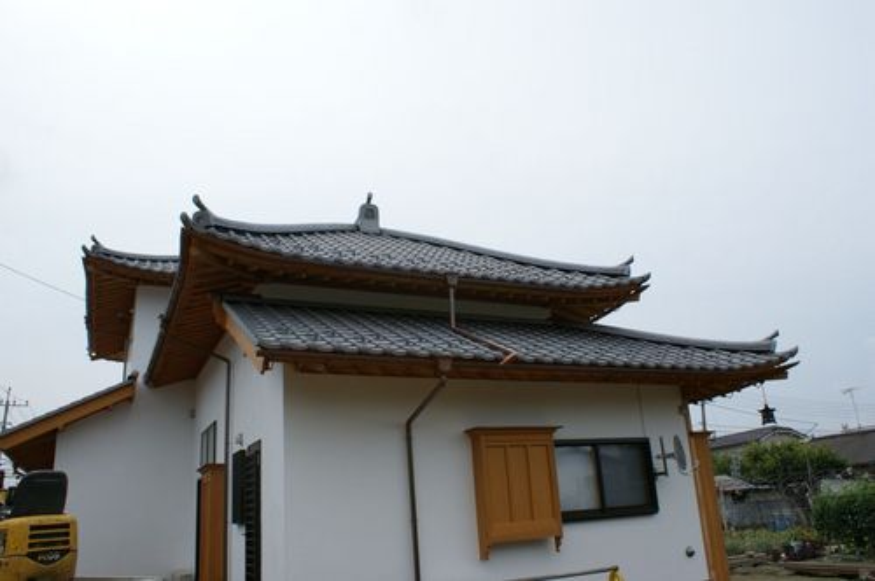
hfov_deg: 67.4
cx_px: 438
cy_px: 290
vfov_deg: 47.8
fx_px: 655
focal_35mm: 27
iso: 100
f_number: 10
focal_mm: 18
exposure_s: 1/200
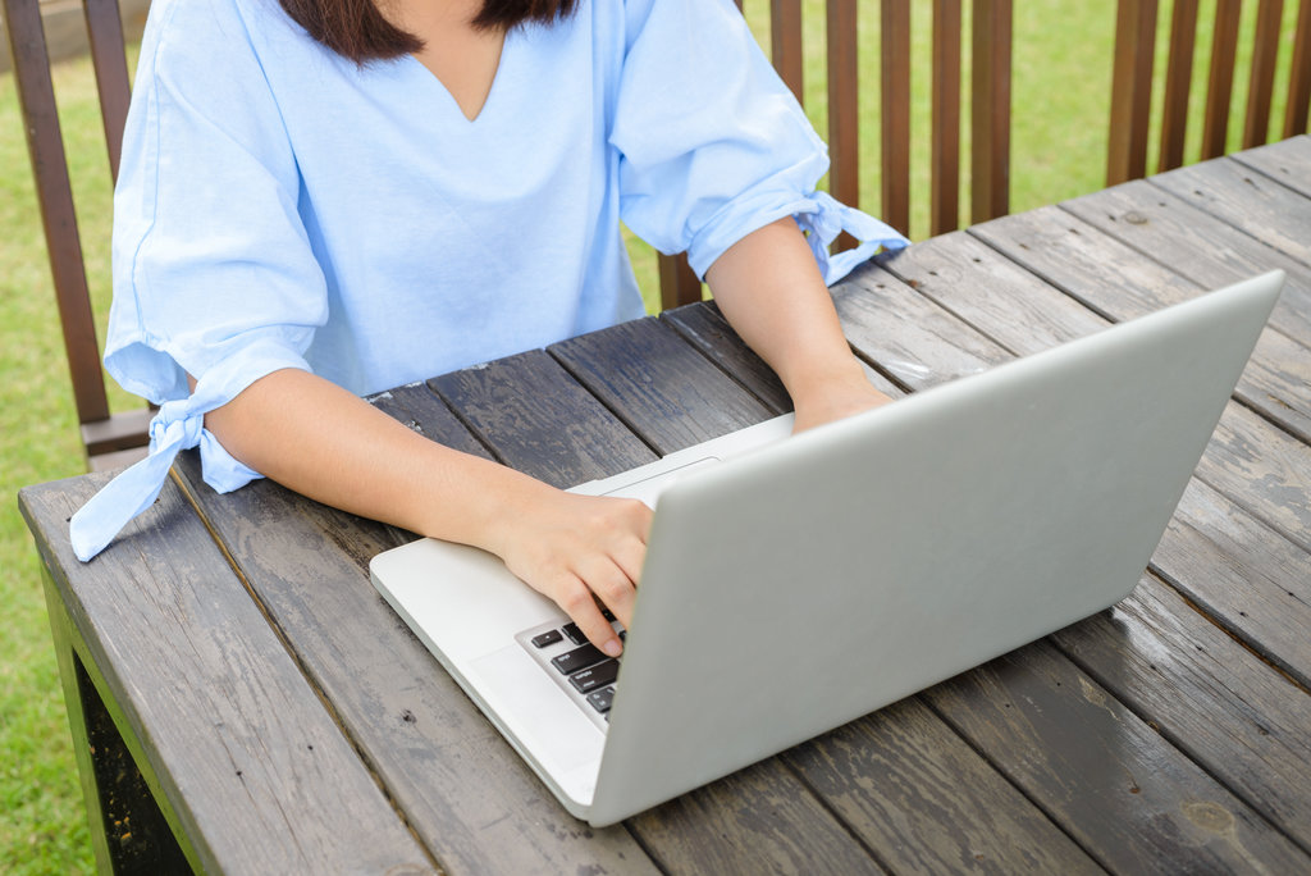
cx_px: 656
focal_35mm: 50
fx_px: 1822
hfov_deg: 39.6
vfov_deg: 27.0
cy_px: 438
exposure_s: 1/200
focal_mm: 50
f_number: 5.6
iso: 320
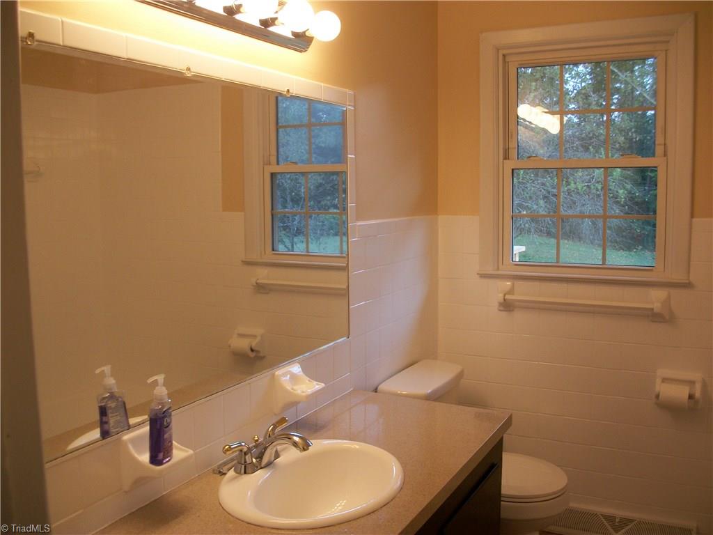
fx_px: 659
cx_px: 356
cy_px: 268
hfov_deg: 56.8
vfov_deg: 44.2
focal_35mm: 32
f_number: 2.9
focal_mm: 5.7
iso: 80
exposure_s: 1/60
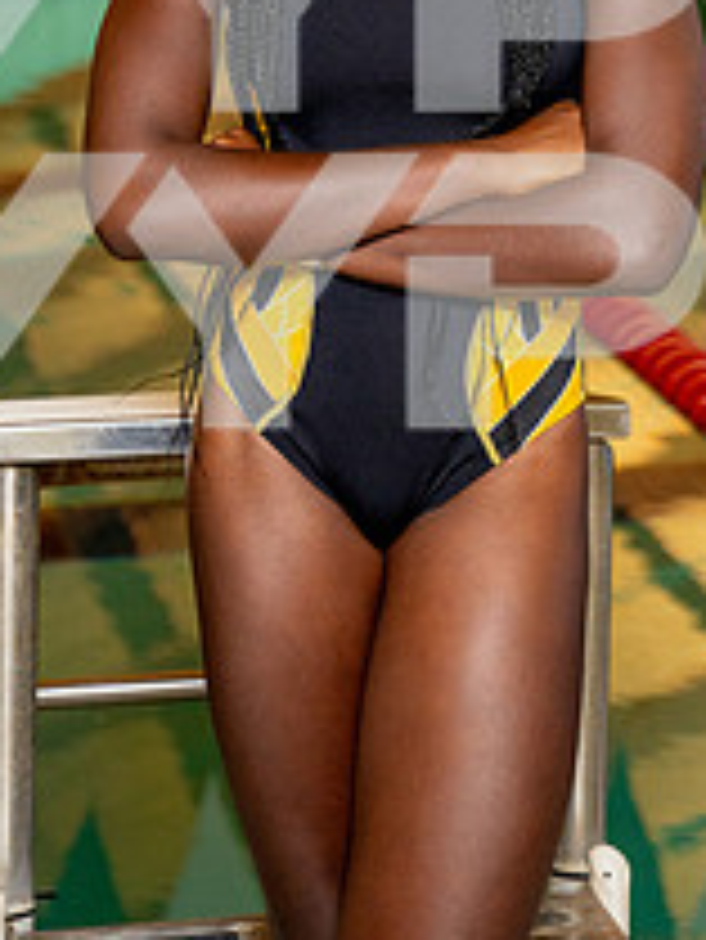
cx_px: 364
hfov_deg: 10.2
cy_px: -22
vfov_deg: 13.4
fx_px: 3939
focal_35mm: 145
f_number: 4
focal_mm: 70
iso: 1600
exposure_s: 1/250
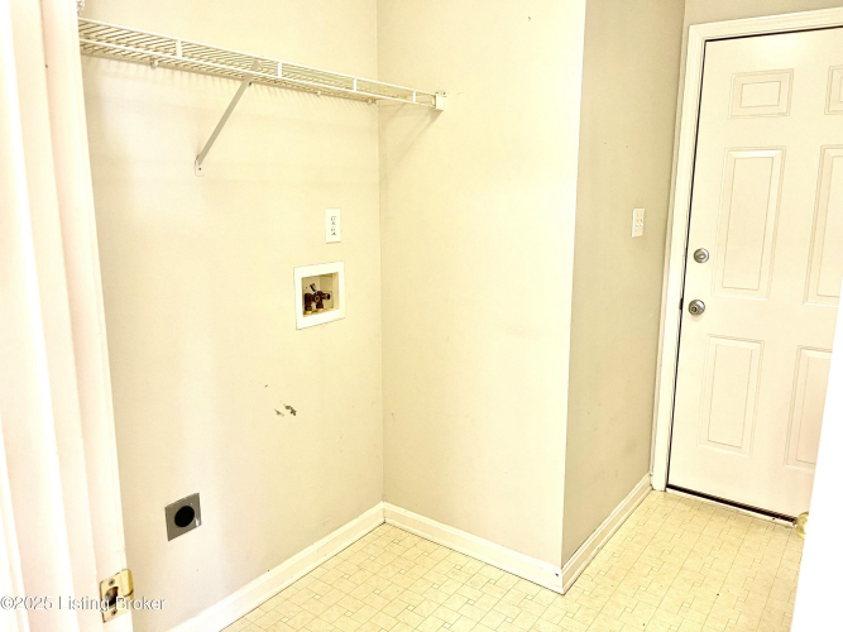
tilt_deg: -12.2
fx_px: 609
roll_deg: +0.0
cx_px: 422
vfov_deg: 54.9
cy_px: 316
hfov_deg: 69.4
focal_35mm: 25
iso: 160
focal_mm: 5.1
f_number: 1.6
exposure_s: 1/60
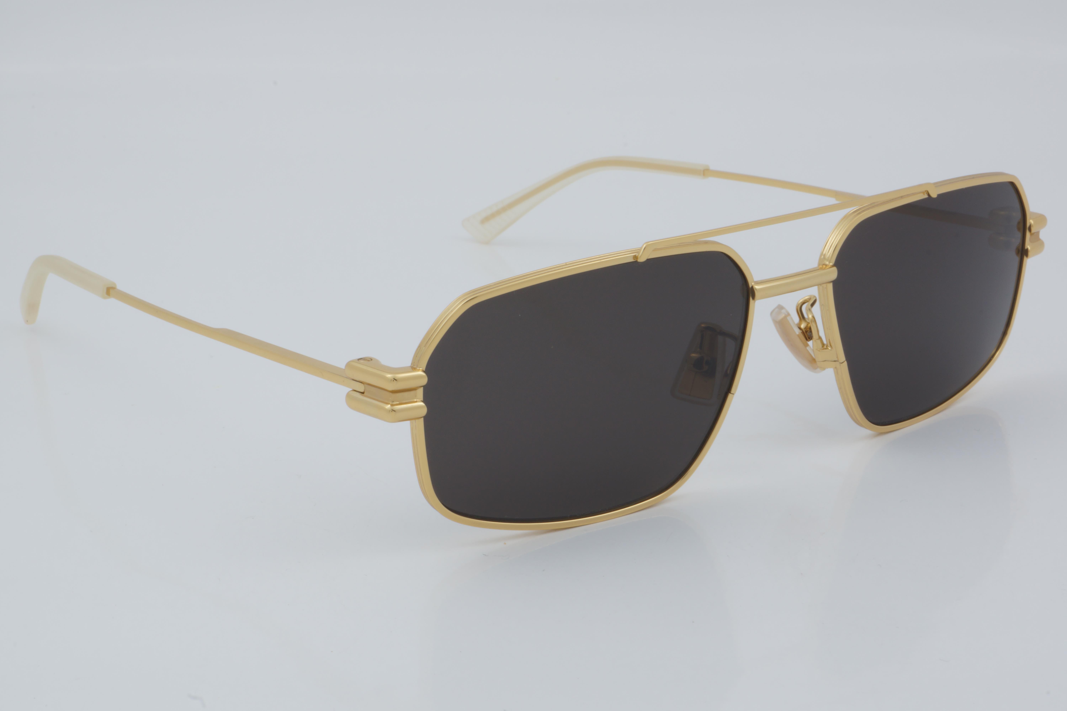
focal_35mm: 75
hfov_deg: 27.0
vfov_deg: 18.2
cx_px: 534
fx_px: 2223
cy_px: 356
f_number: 32
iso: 100
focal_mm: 50
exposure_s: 1/4
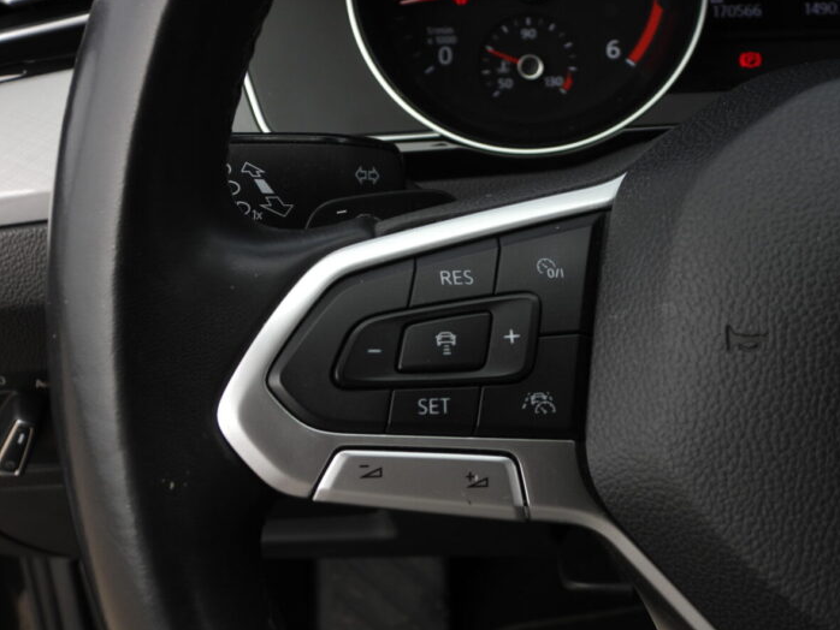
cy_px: 317
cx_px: 427
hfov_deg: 37.5
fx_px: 1238
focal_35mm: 51
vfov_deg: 28.6
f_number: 3.2
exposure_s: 1/320
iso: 100
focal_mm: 9
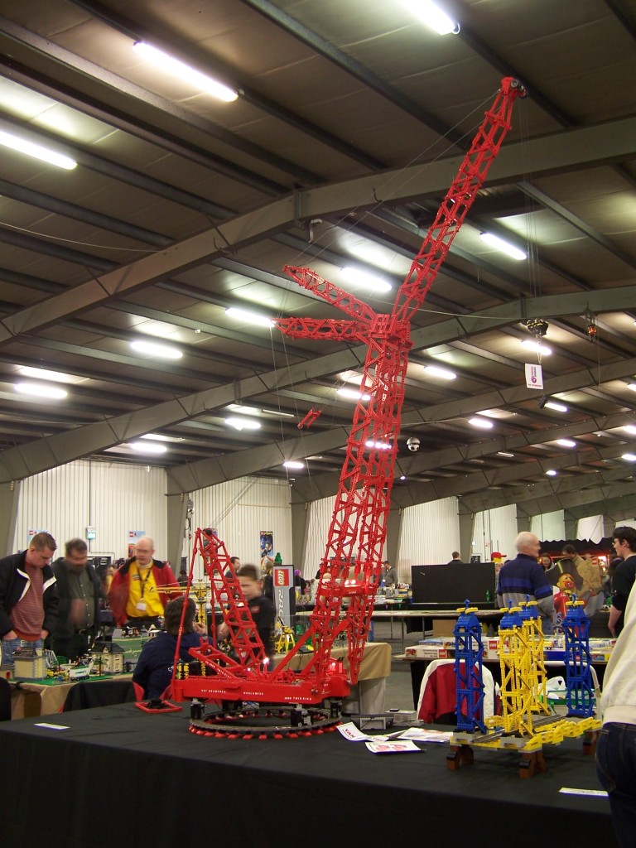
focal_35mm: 38
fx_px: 931
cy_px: 424
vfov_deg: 49.0
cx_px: 318
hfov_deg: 37.7
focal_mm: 6.3
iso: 80
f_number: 2.8
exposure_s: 1/2
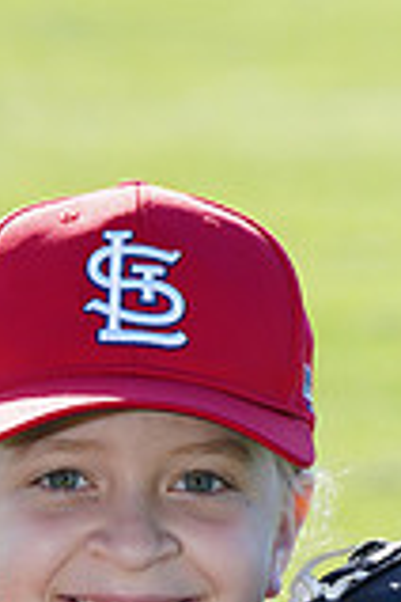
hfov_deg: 2.1
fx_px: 11077
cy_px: 822
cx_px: 202
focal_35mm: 663
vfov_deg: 3.1
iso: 200
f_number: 8
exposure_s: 1/200
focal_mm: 182
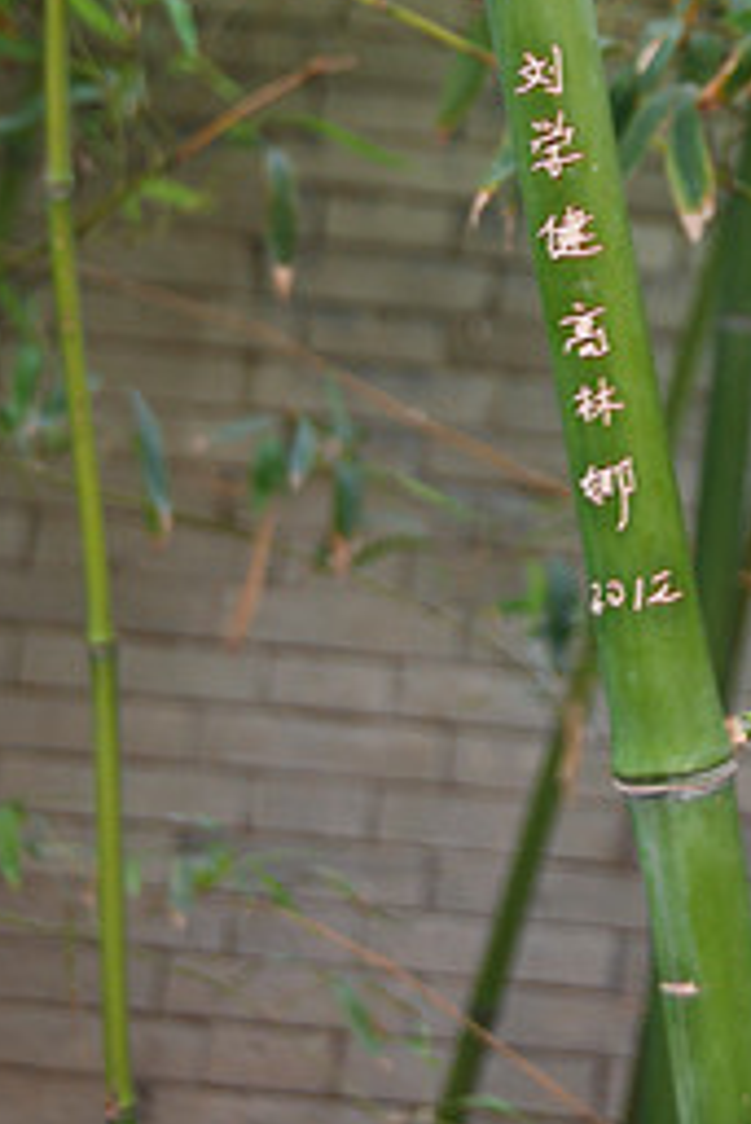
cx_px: 591
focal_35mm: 116
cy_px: 255
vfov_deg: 17.5
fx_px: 3625
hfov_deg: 11.8
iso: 250
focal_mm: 44
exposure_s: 1/10
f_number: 4.5
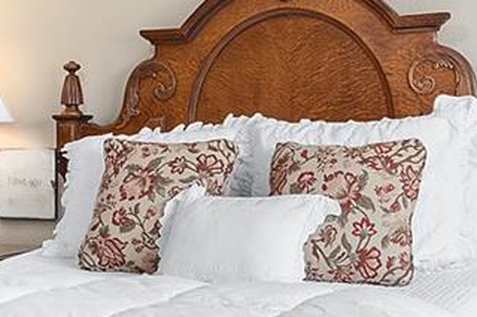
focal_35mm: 80
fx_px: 1059
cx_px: 125
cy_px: 103
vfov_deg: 17.0
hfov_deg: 25.1
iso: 640
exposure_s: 1
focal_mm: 16
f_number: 8
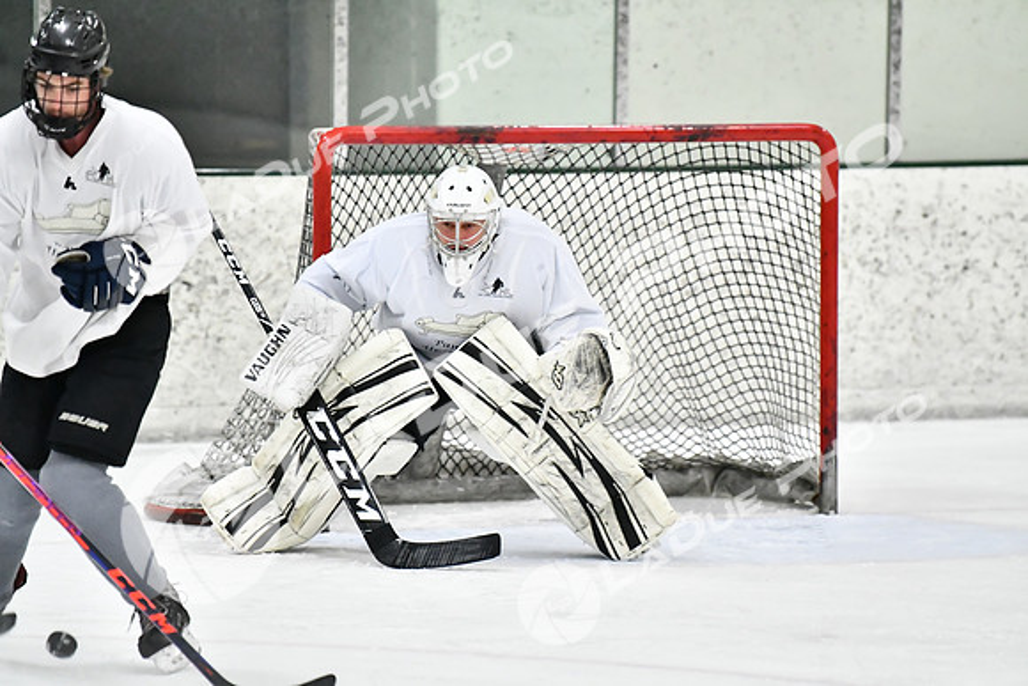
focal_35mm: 278
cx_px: 514
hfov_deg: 7.4
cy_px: 343
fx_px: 7926
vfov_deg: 5.0
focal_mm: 185
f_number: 2.8
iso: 6400
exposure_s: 1/1600
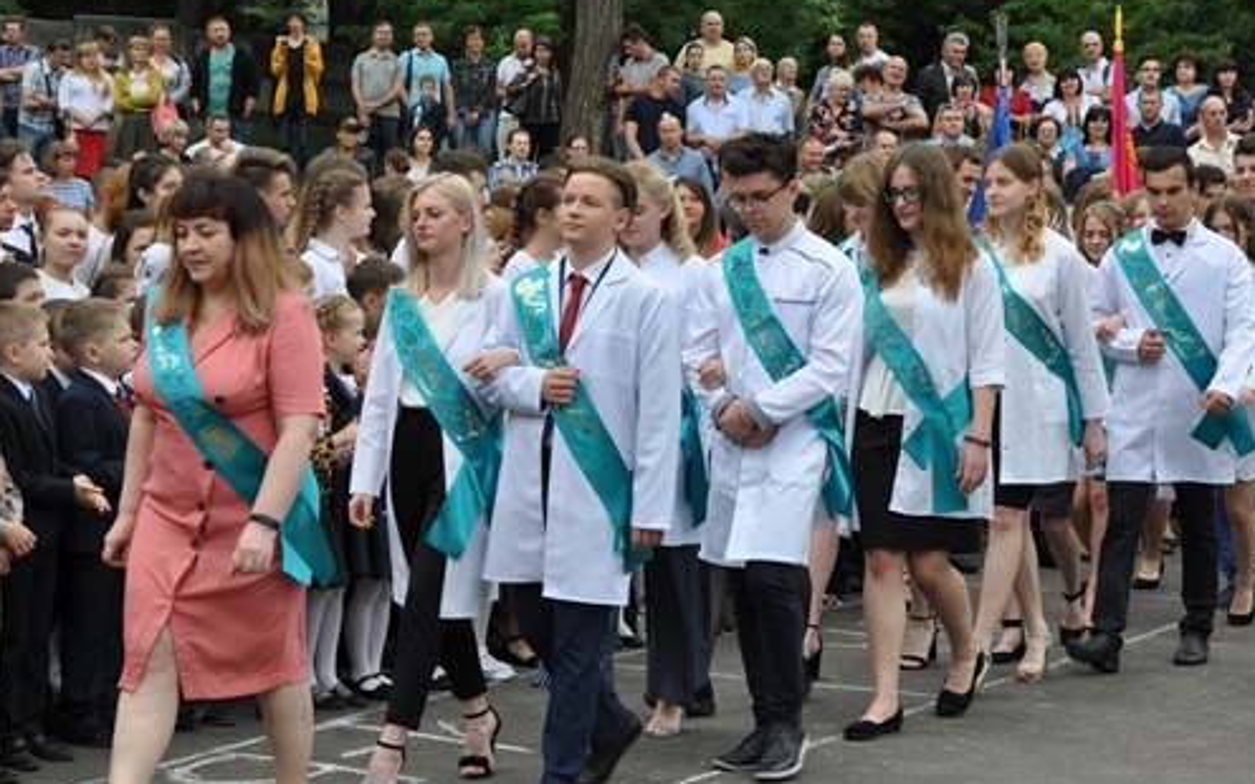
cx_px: 630
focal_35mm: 96
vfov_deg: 13.6
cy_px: 429
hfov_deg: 21.6
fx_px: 3283
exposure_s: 1/100
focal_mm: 52
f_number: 10
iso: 200
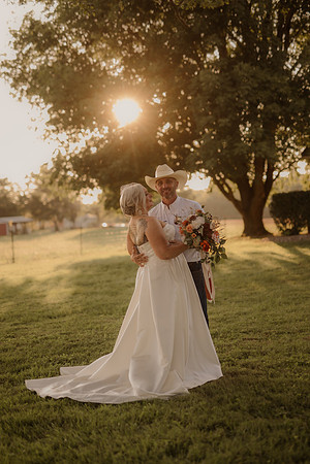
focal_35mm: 50
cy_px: 232
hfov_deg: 27.0
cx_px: 155
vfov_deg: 39.6
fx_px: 646
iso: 200
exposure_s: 1/640
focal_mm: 50
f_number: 2.8
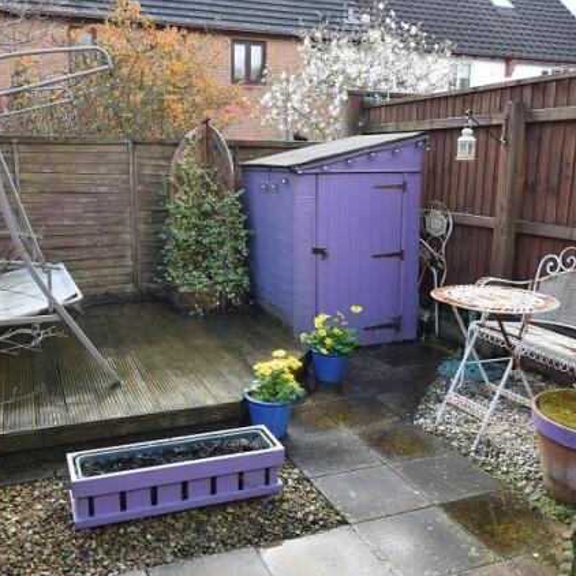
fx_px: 634
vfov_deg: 48.9
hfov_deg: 48.9
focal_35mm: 34
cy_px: 297
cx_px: 283
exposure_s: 1/160
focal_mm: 17
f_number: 6.3
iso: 400
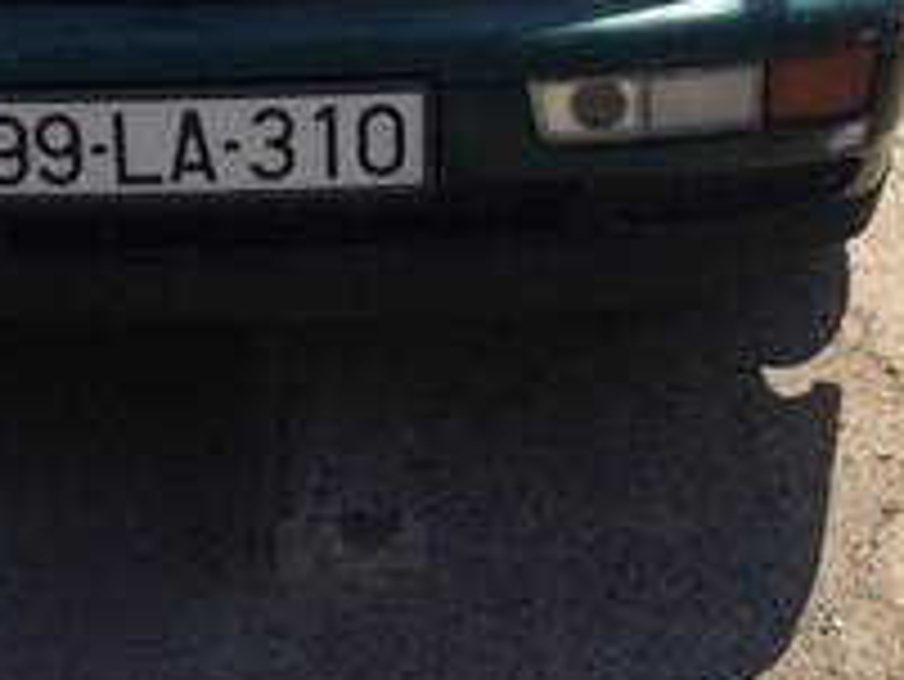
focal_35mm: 95
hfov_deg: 20.2
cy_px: -268
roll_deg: -3.2
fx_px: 2482
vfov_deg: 14.7
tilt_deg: -11.5
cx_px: 63
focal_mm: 4.15
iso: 32
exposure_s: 1/2740
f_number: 2.2
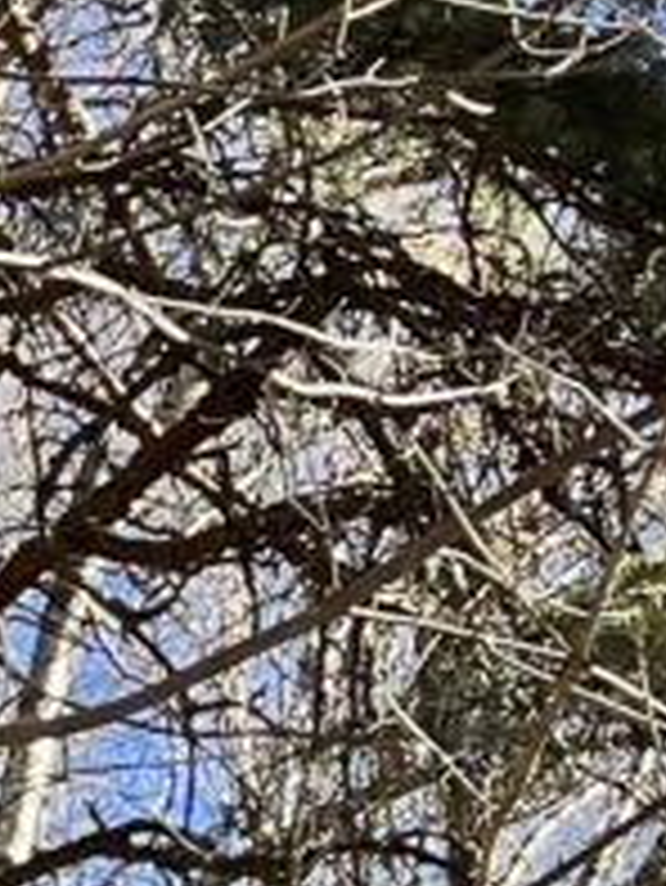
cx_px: -1588
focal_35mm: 203
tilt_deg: +6.7
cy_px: 2627
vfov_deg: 8.3
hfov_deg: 6.5
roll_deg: +1.5
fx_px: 5202
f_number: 1.6
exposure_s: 1/688
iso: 50
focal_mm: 5.1
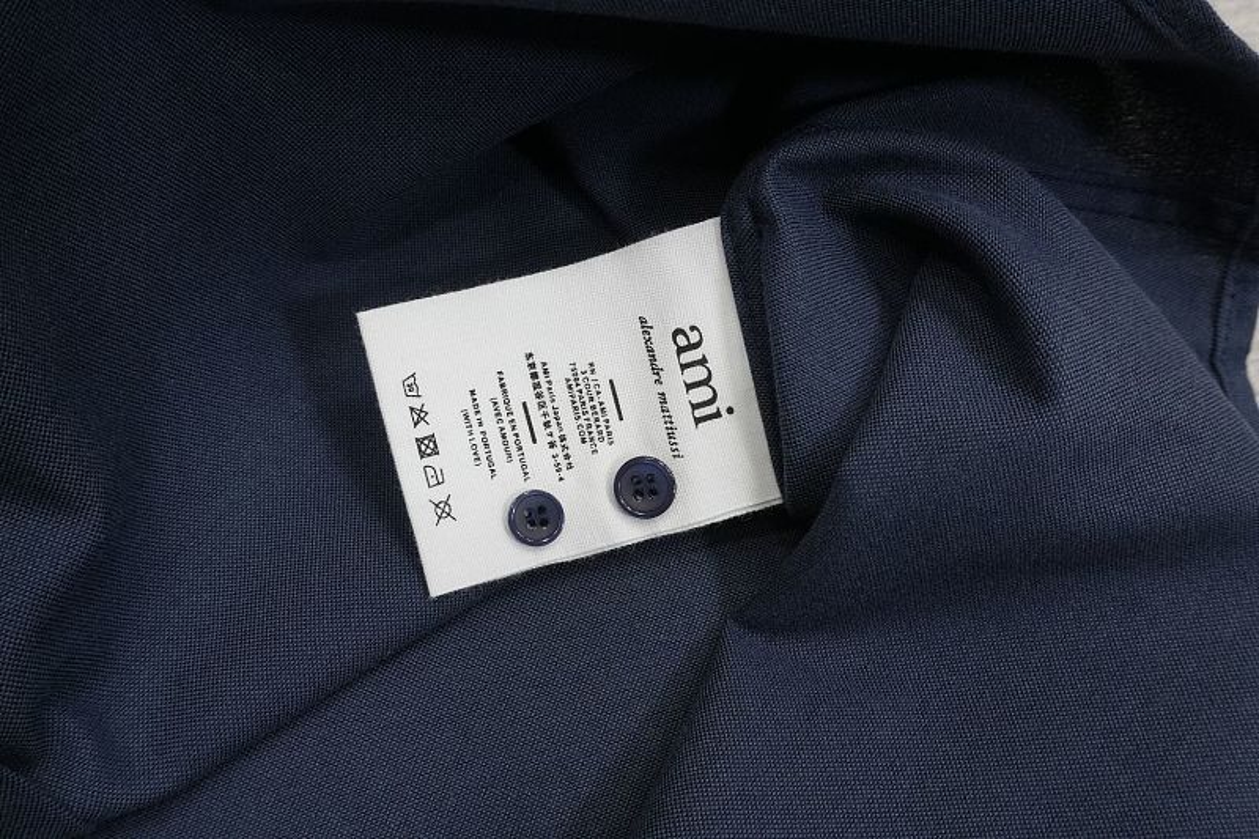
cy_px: 420
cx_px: 630
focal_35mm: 34
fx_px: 1206
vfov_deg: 38.3
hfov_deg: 55.1
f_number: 8
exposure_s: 1/160
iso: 1000
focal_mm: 23
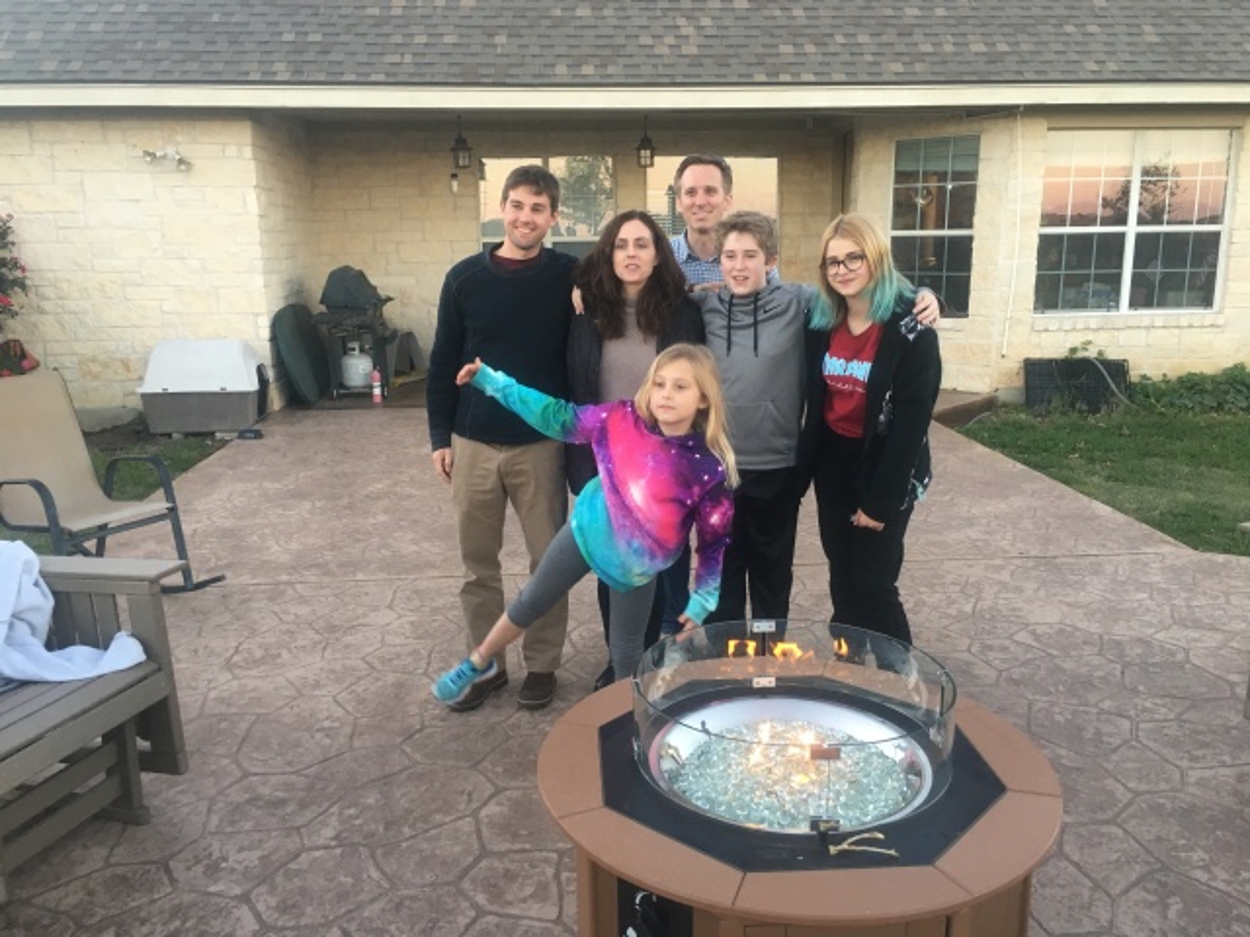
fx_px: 1047
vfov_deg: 48.2
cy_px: 468
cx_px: 625
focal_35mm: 29
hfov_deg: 61.7
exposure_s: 1/30
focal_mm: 4.15
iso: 32
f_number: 2.2
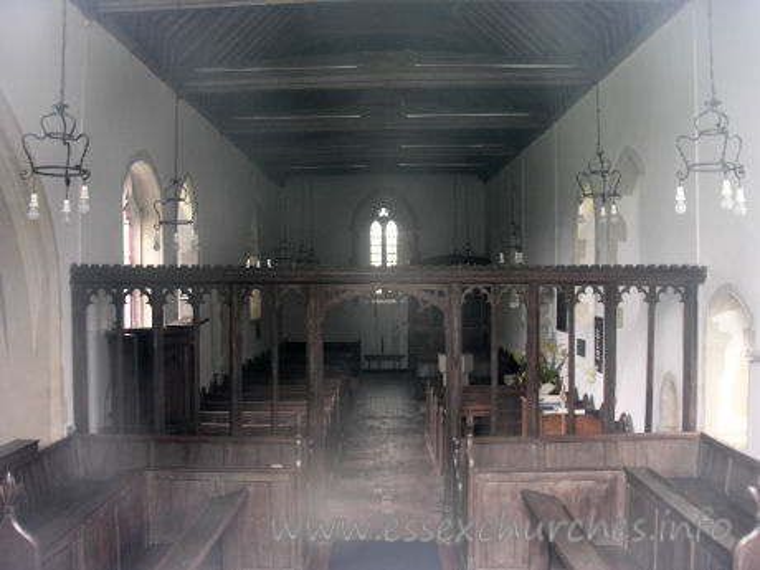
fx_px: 768
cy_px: 285
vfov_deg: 40.7
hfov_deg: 52.6
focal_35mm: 35
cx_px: 380
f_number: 2.8
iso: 82
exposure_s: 1/4.6
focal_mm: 8.9
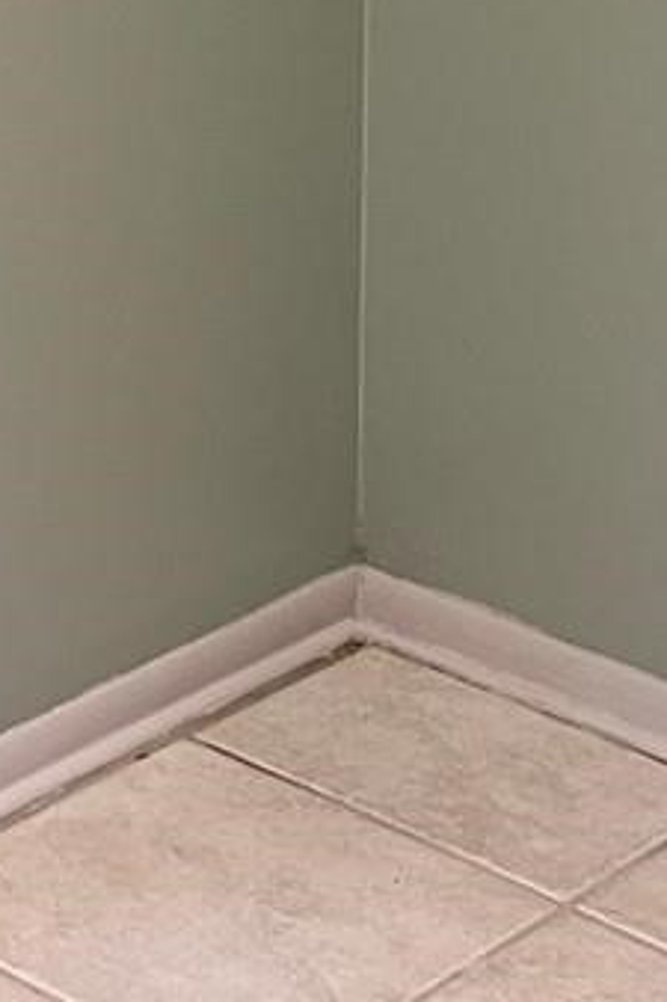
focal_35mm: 128
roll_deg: -0.6
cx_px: -130
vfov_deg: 14.4
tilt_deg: -5.0
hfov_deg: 10.5
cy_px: -729
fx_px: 3561
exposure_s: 1/60
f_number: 1.5
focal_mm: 5.7
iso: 80
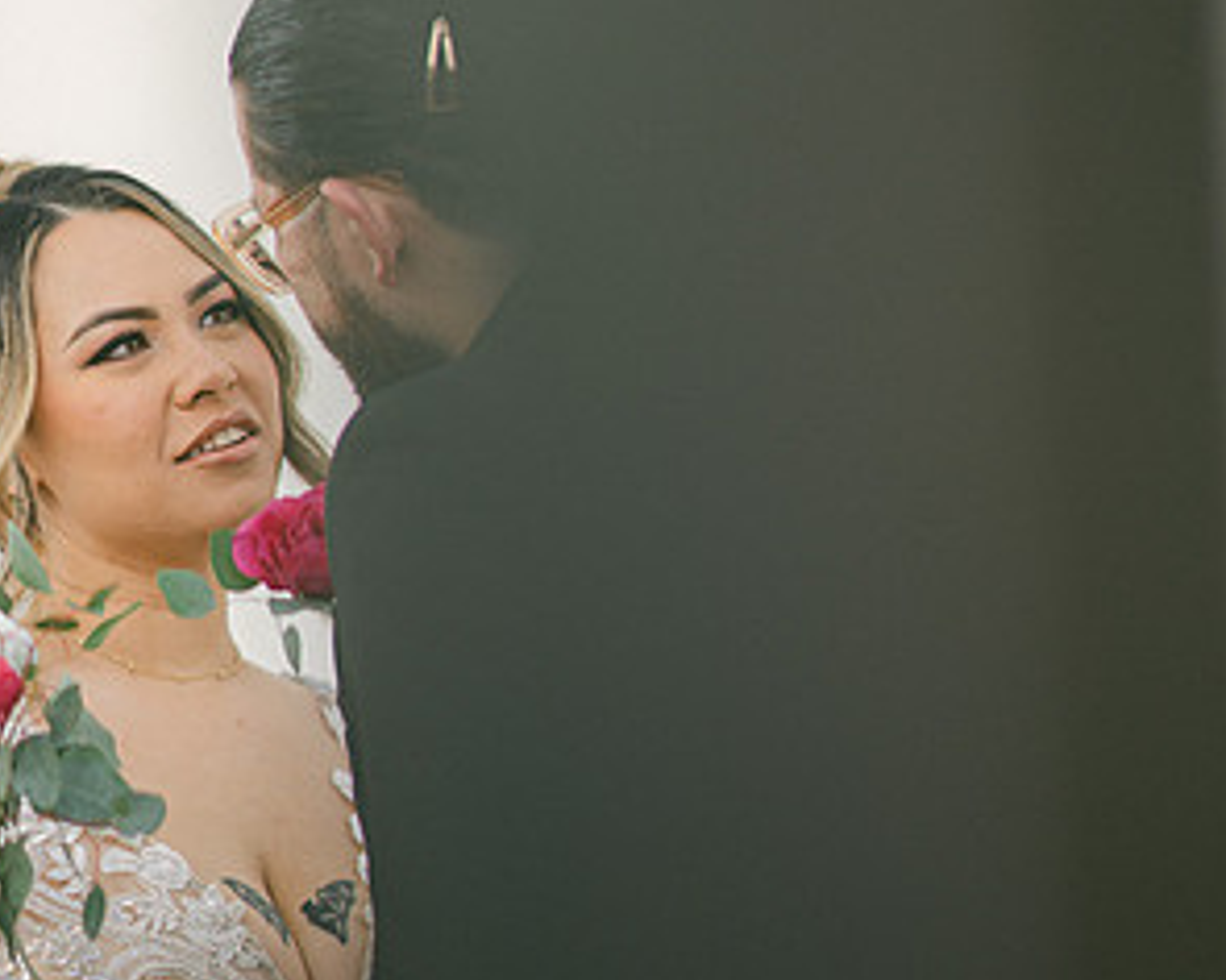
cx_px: 312
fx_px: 5697
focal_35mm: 157
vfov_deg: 9.8
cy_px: 592
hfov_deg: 12.2
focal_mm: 85
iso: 80
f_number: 1.8
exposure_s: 1/2000
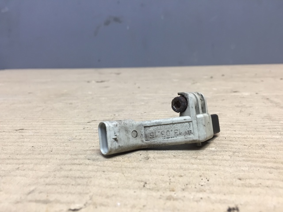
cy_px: 106
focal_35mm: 29
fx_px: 237
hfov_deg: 61.7
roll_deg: -0.2
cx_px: 142
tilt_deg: -14.8
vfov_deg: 48.2
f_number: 2.2
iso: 80
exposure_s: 1/33
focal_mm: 4.15
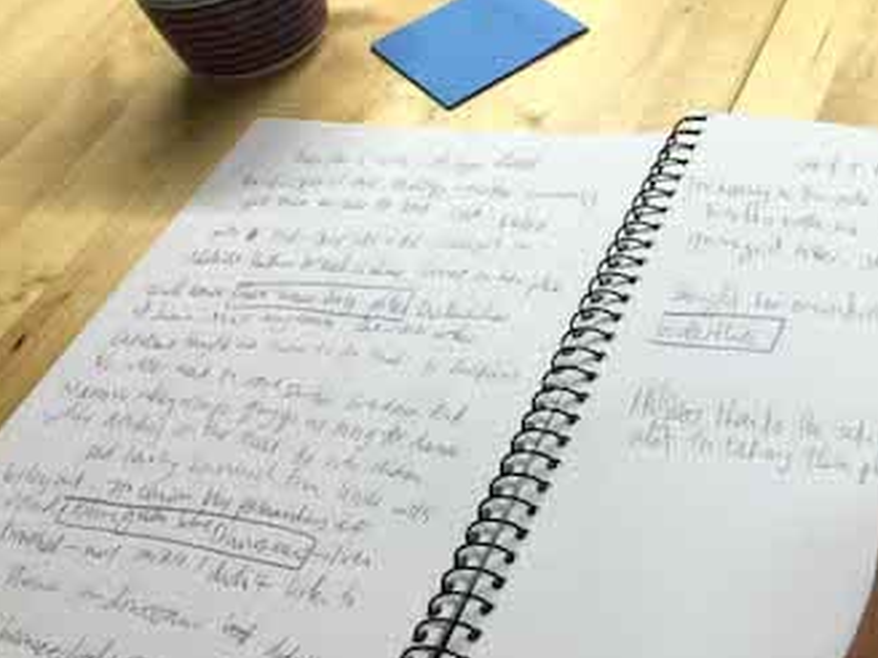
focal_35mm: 53
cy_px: 337
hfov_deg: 35.1
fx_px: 1344
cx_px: 696
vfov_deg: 27.5
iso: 40
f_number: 2.2
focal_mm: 4.15
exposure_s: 1/30
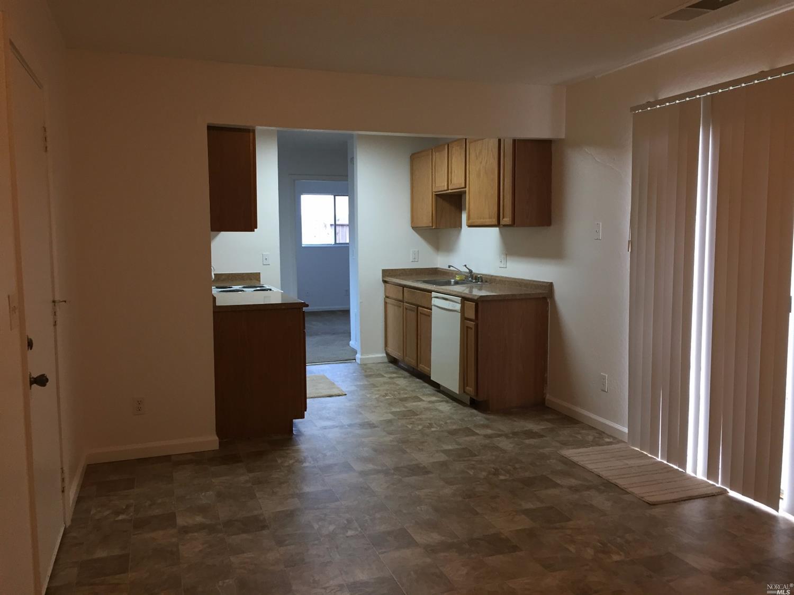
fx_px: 665
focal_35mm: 29
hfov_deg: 61.7
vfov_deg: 48.2
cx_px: 397
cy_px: 298
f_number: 2.2
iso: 80
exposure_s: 1/30
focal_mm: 4.15
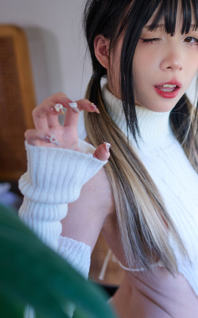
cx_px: 165
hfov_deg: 19.7
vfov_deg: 31.5
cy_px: 156
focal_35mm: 65
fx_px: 562
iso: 100
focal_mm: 35
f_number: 1.8
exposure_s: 1/50
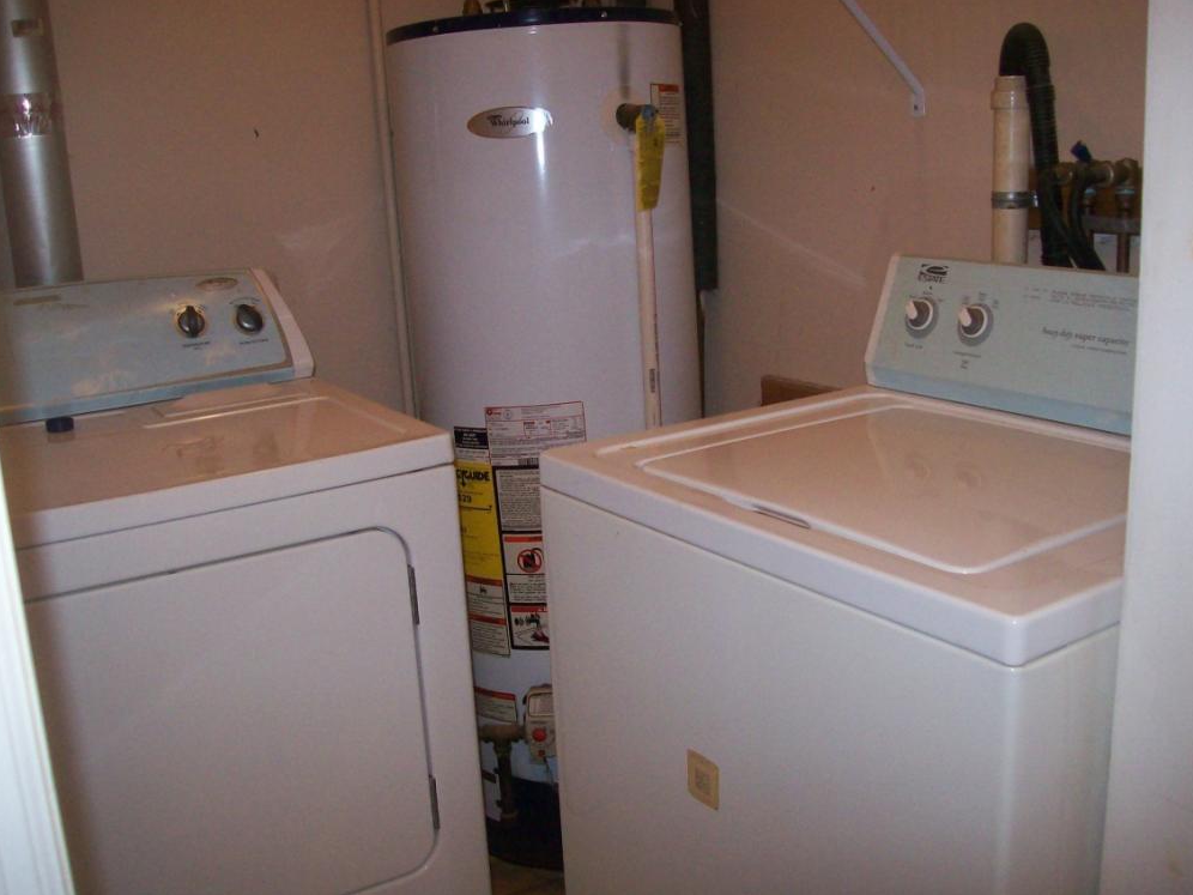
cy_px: 458
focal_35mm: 37
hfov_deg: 50.1
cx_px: 607
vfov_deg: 38.7
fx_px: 1275
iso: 200
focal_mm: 6
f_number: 2.7
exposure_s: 1/64
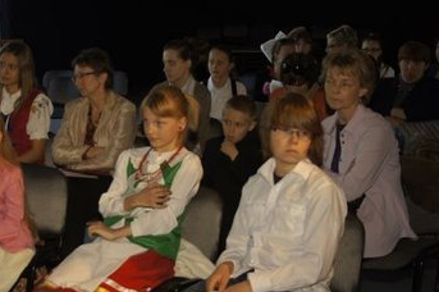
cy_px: 151
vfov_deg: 18.4
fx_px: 902
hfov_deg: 26.8
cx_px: 83
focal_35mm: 74
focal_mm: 26
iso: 100
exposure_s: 1/60
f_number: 3.2
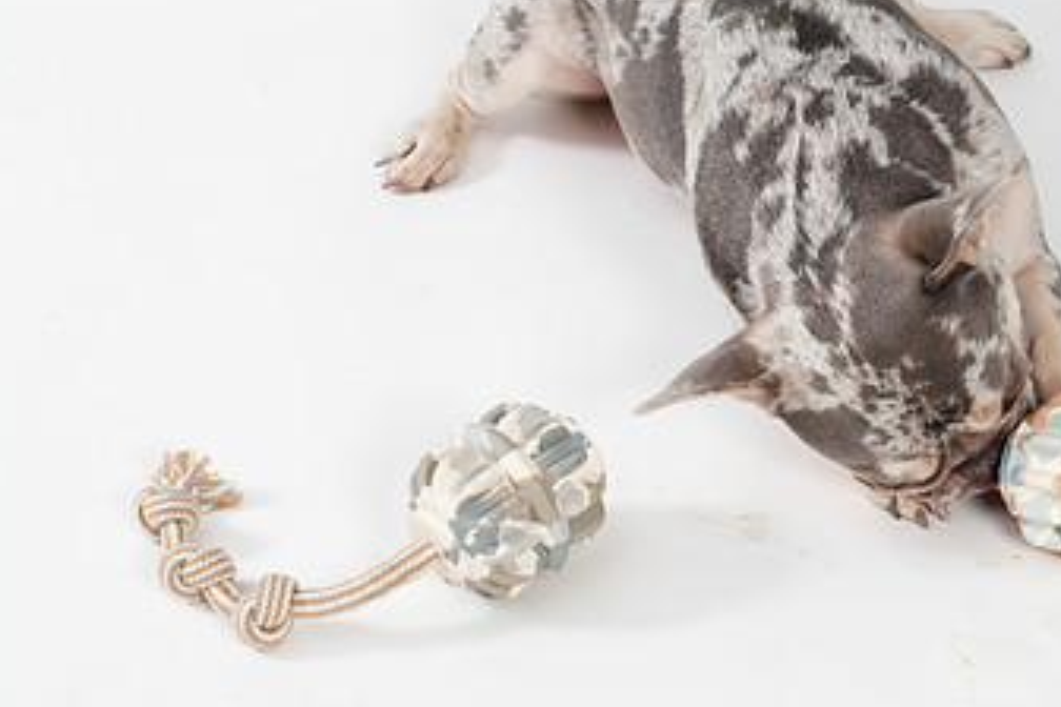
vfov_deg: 13.8
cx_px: 899
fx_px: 2918
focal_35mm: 99
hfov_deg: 20.3
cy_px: 201
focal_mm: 50
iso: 250
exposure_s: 1/200
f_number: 8
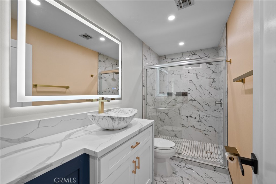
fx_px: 107
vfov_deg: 81.2
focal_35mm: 14
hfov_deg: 104.2
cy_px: 92
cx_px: 138
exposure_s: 1/5
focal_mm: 14
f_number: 9
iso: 250
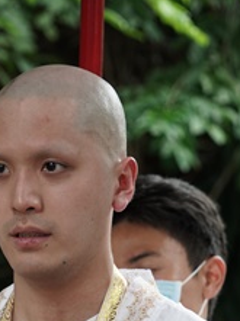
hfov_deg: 5.1
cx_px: 38
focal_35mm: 293
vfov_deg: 6.7
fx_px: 2716
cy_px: 423
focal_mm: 112
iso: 1250
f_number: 6.3
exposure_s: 1/200
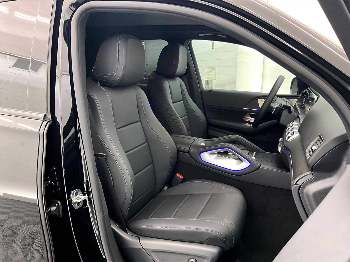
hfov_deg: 61.7
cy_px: 131
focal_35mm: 29
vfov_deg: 48.2
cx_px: 175
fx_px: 293
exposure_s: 1/40
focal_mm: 3
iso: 250
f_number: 1.8
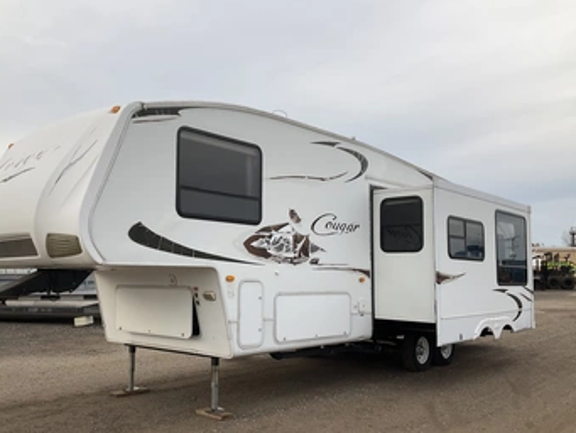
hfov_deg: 53.8
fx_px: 566
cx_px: 252
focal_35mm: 34
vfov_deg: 41.8
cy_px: 228
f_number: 1.8
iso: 25
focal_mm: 3
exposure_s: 1/929
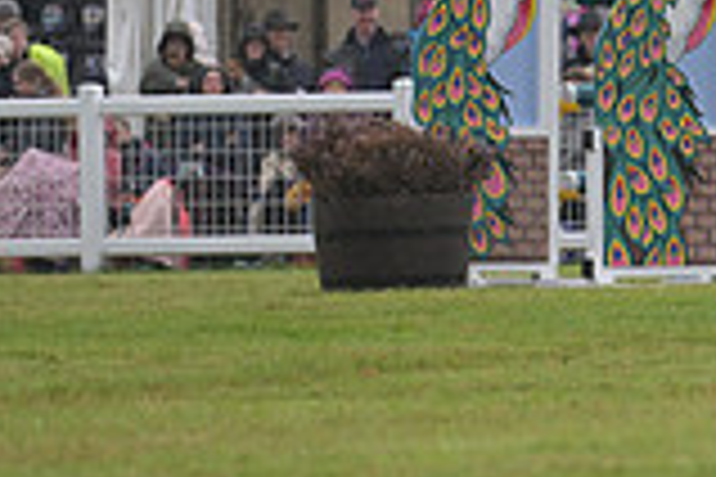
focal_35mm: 732
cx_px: 1261
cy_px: -7
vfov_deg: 1.9
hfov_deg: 2.8
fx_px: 14558
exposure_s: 1/1250
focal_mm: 200
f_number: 4.5
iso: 1100
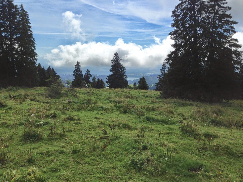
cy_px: 91
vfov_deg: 42.9
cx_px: 122
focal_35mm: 33
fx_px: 232
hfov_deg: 55.4
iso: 50
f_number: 2.4
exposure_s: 1/2584
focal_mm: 4.12
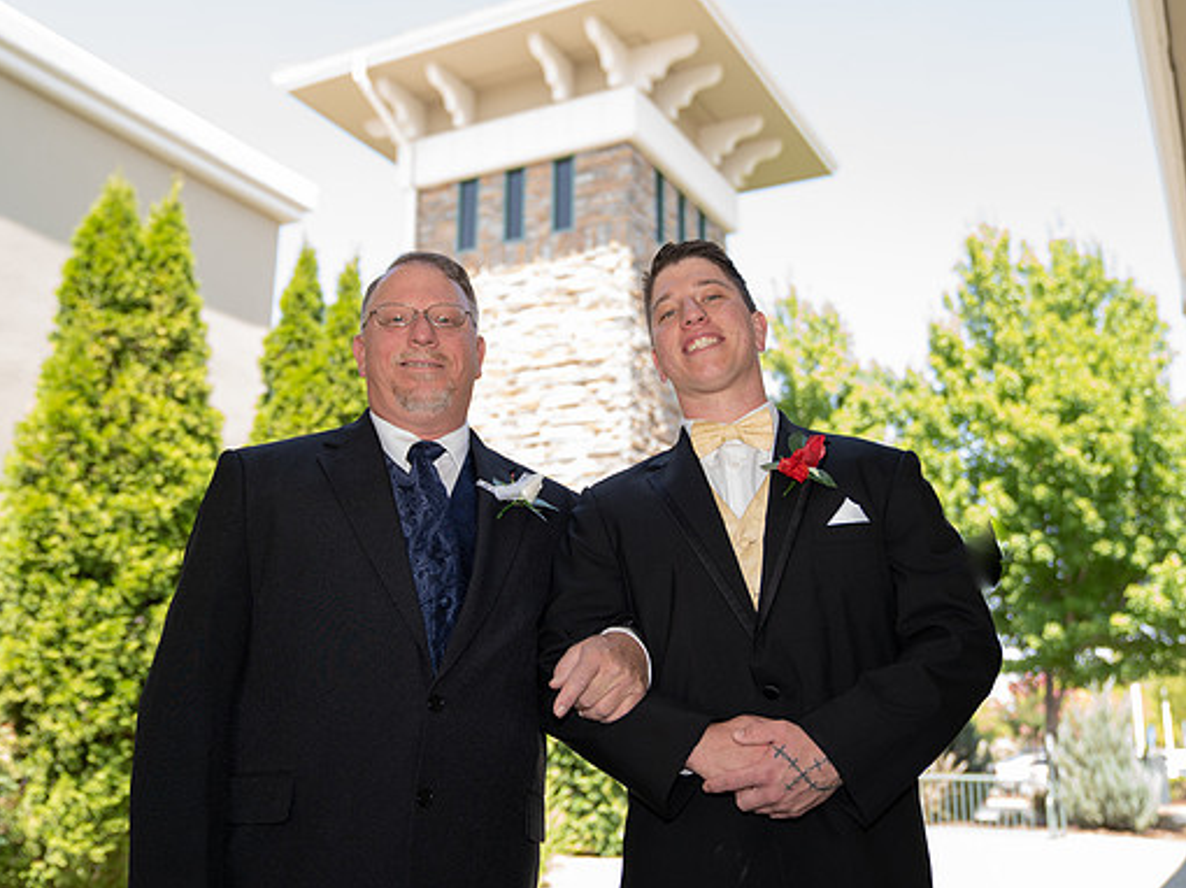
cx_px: 581
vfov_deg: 40.7
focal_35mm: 35
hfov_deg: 52.6
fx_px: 1199
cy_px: 447
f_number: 2.8
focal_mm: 32
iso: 160
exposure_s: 1/200
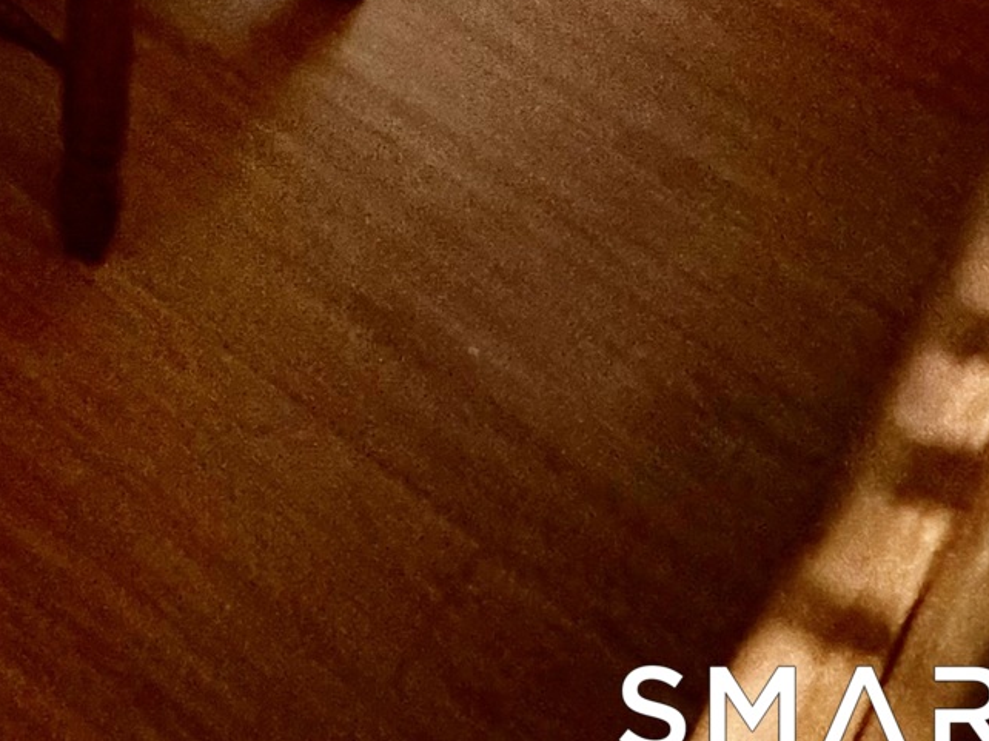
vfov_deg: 14.8
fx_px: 1914
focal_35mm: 67
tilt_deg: -18.7
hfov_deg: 18.1
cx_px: -1043
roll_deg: -0.8
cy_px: -984
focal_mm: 2.22
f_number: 2.2
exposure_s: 1/40
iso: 1000
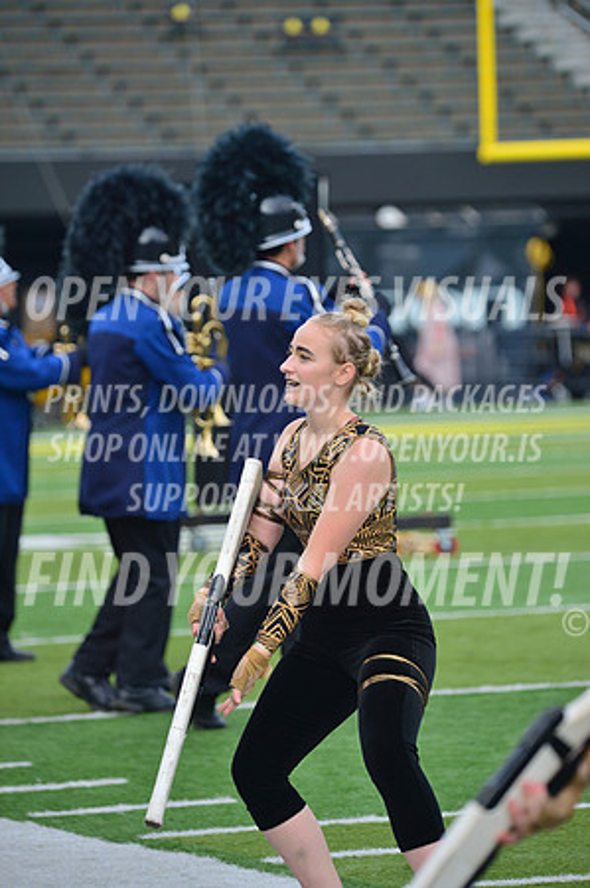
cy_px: 444
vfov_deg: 8.6
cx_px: 295
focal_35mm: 240
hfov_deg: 5.7
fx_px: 5913
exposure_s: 1/800
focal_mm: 240
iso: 200
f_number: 5.6
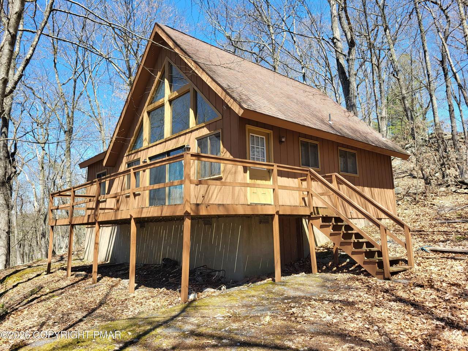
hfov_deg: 67.3
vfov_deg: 53.1
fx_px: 352
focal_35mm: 26
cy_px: 176
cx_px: 234
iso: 40
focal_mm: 5.4
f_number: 1.8
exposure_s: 1/758
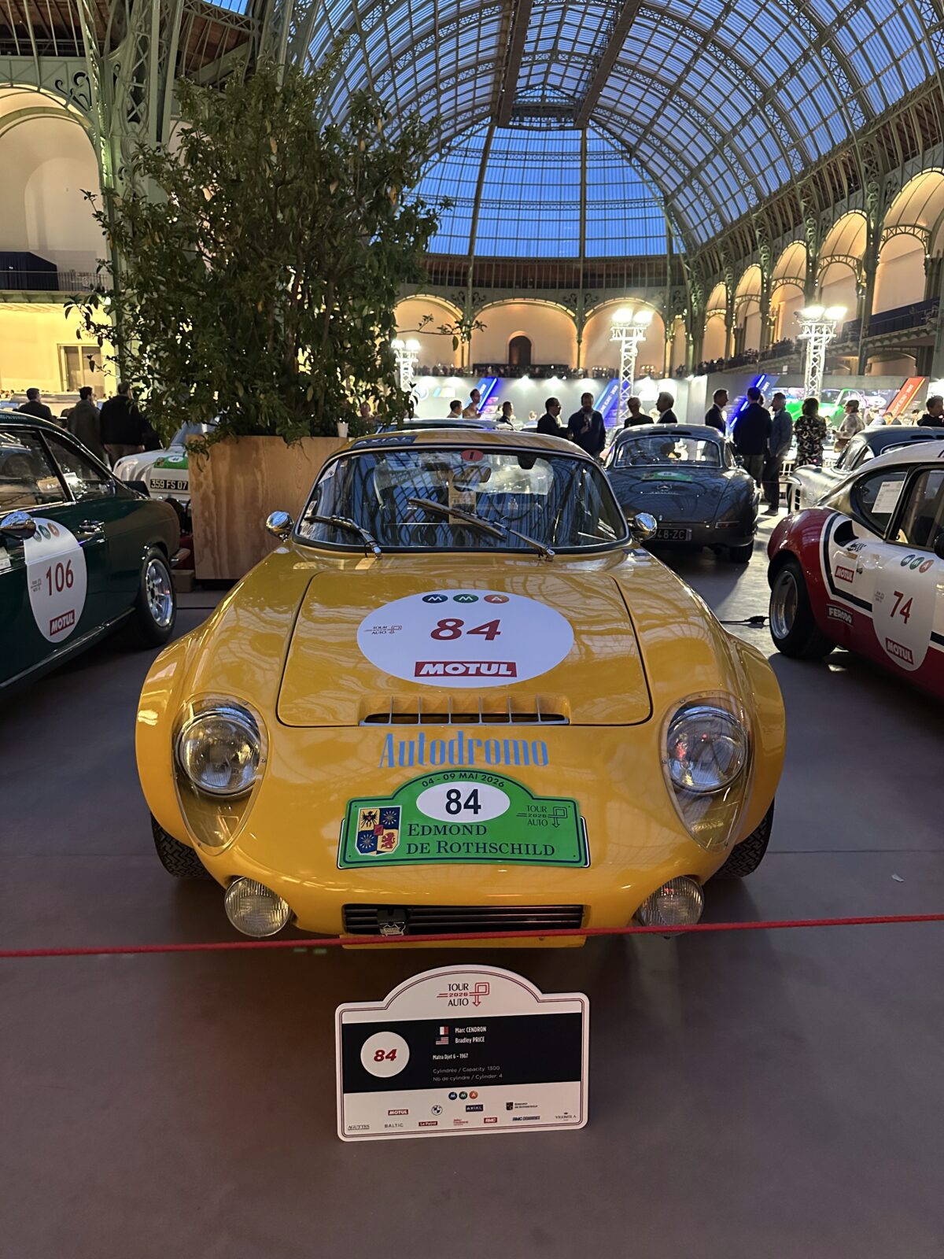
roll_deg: -0.4
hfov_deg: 56.8
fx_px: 873
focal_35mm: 24
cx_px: 472
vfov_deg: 71.6
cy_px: 630
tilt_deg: -11.5
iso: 1000
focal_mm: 6.86
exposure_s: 1/33
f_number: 1.78
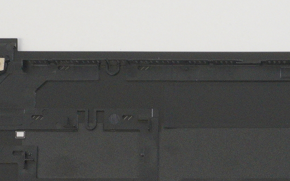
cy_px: 294
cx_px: 344
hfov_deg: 14.4
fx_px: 1114
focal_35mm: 141
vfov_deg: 9.0
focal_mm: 24
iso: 2000
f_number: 5.6
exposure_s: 1/100
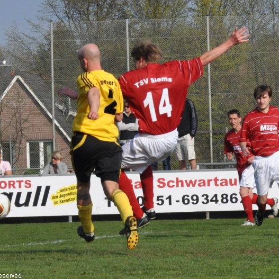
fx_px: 2043
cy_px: 140
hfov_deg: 7.8
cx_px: 106
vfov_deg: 7.8
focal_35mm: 224
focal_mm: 116
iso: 800
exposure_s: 1/1000
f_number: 11
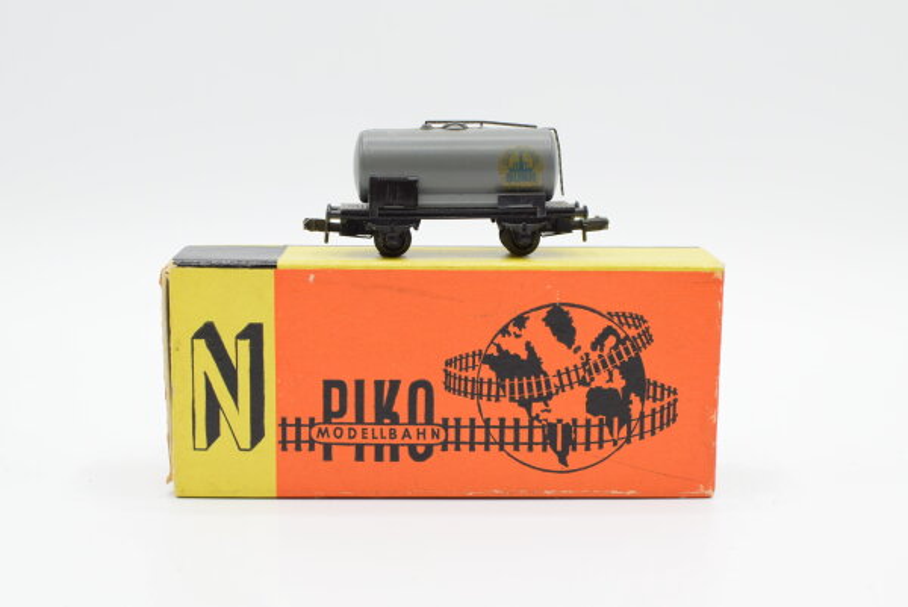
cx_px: 454
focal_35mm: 52
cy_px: 304
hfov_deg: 37.8
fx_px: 1325
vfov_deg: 25.8
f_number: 8
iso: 400
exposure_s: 1/160
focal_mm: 35
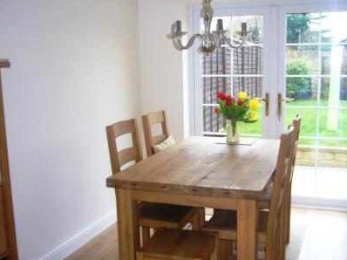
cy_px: 141
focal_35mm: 41
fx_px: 411
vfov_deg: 35.1
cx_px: 181
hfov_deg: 45.8
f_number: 2.8
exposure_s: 1/30
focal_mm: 4.6
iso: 200
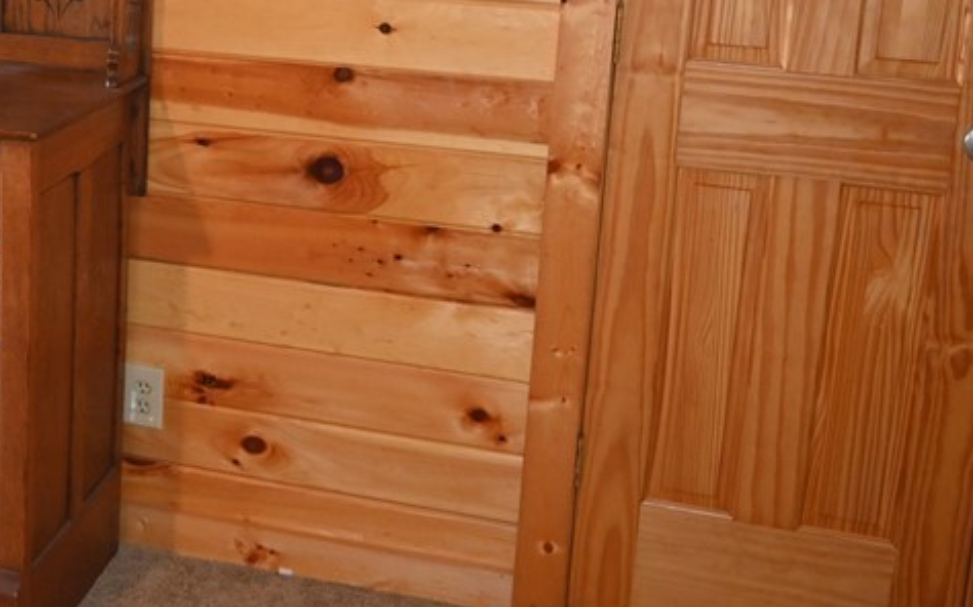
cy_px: 86
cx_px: 133
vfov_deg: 22.7
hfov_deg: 34.6
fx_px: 1485
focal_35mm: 56
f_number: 3.5
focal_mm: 16
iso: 1100
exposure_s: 1/60
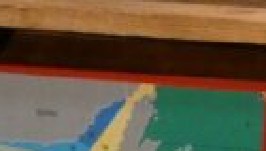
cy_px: -125
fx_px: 4630
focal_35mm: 655
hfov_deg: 3.3
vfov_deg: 1.9
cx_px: 536
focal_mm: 14.8
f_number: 4.5
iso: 1000
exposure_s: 1/80
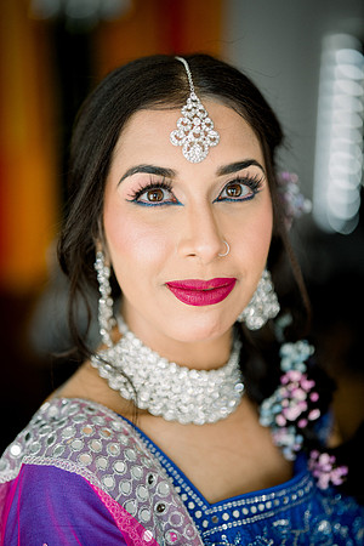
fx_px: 758
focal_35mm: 50
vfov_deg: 39.6
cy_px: 273
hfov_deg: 27.0
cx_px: 182
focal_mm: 50
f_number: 1.4
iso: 320
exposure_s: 1/160
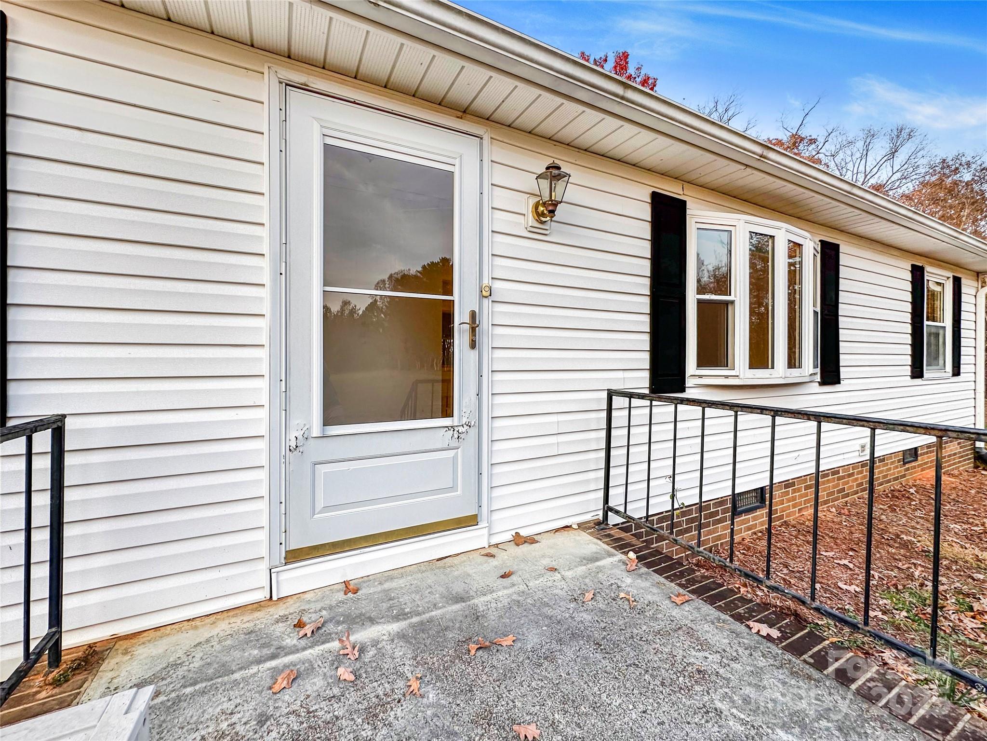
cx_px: 494
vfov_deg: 85.7
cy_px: 370
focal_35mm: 14
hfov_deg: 102.1
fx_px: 399
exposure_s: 1/160
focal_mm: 2.22
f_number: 2.2
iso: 40
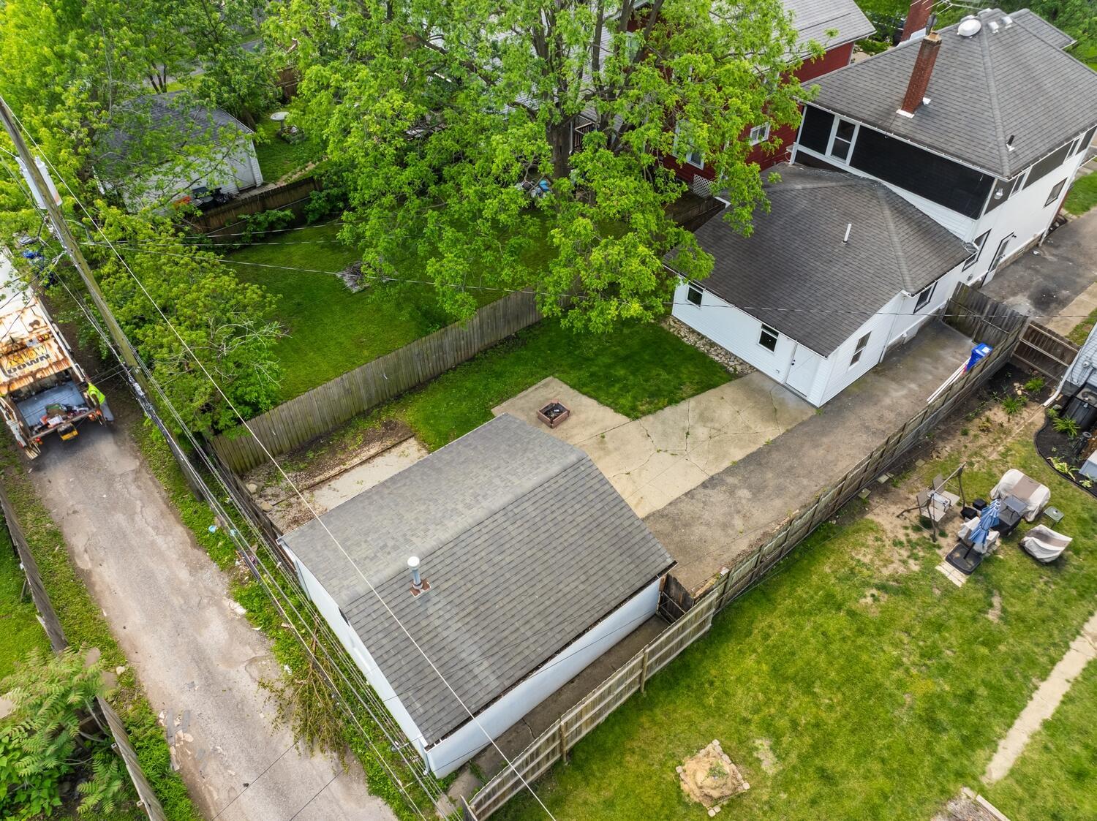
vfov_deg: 56.8
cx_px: 548
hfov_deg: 71.6
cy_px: 410
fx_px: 760
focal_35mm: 24
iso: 100
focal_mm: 12.29
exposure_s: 1/30
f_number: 2.8
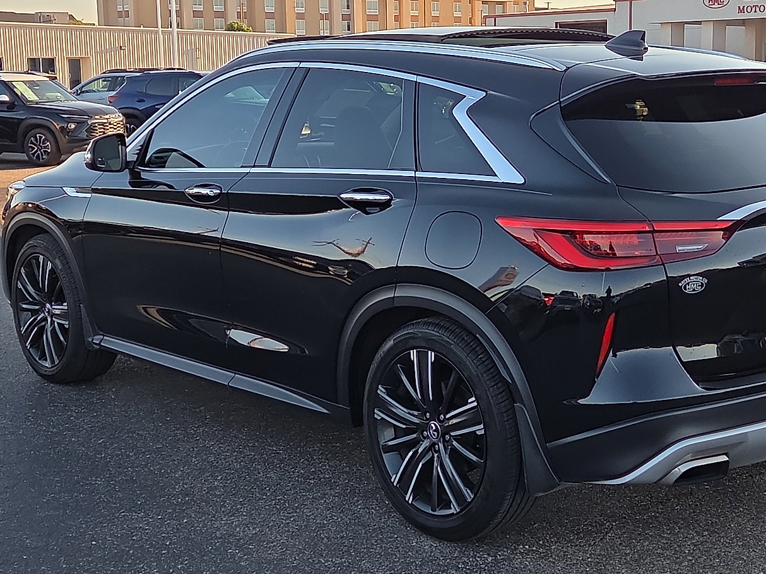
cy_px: 265
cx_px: 463
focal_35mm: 58
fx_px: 1283
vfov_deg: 25.2
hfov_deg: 33.1
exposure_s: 1/769
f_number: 1.8
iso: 25
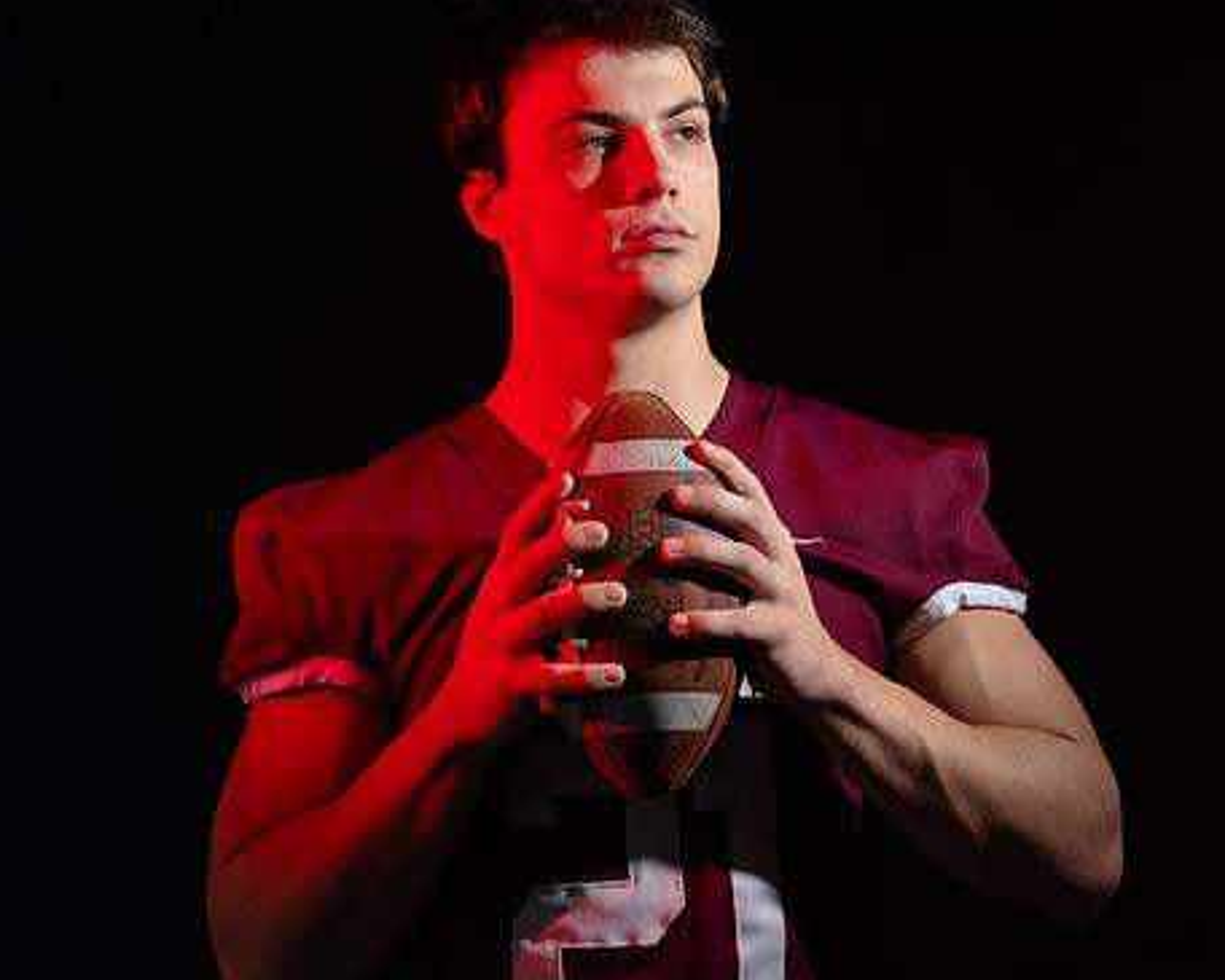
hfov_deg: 30.5
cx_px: 661
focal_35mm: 62
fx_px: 2248
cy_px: 491
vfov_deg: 24.6
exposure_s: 1/160
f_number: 13
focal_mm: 50
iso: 100
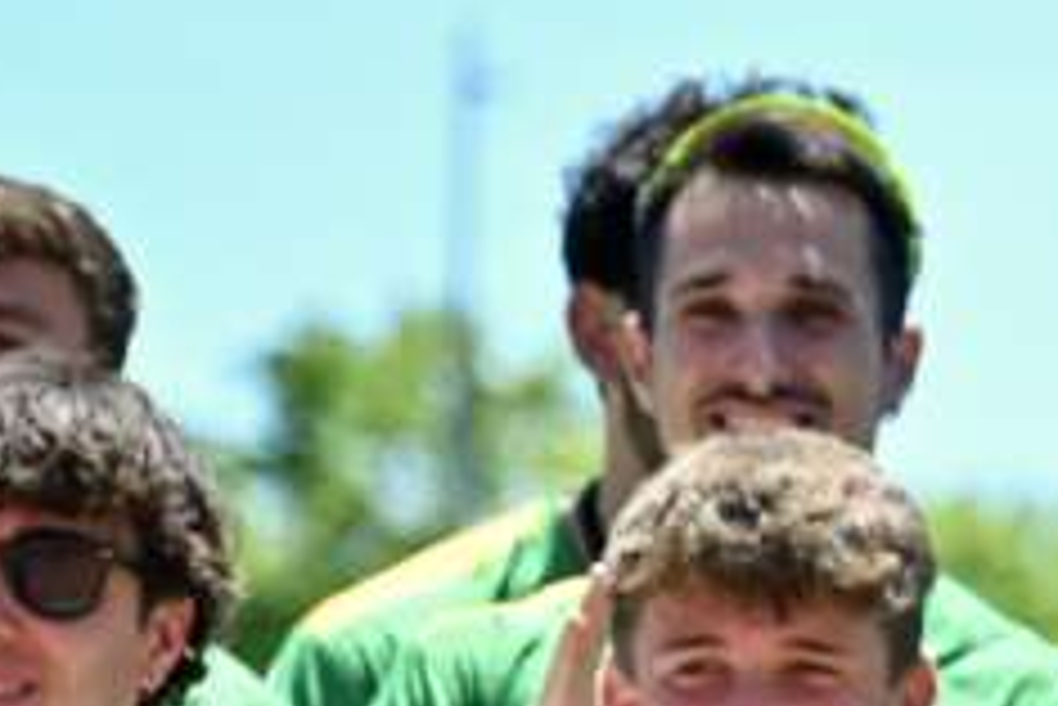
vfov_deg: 2.5
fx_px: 15909
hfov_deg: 3.8
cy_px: 1180
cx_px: 1994
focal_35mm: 541
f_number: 4
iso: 560
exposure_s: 1/3200
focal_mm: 120
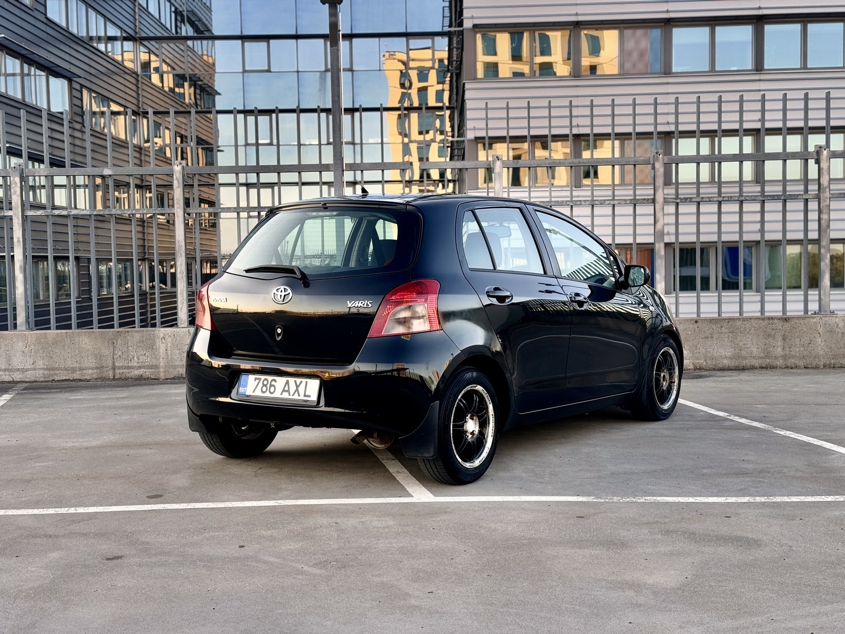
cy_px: 317
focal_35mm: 48
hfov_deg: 39.7
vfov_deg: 30.3
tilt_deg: -2.8
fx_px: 1172
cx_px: 422
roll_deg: +1.4
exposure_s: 1/272
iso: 64
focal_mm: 6.76
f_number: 1.78
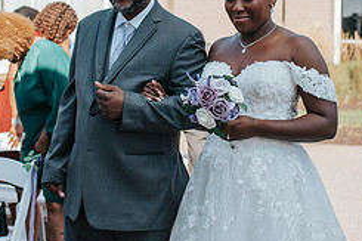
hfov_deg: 24.5
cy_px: 86
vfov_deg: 16.4
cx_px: 197
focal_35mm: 83
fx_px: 834
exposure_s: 1/1250
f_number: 3.2
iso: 125
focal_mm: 35
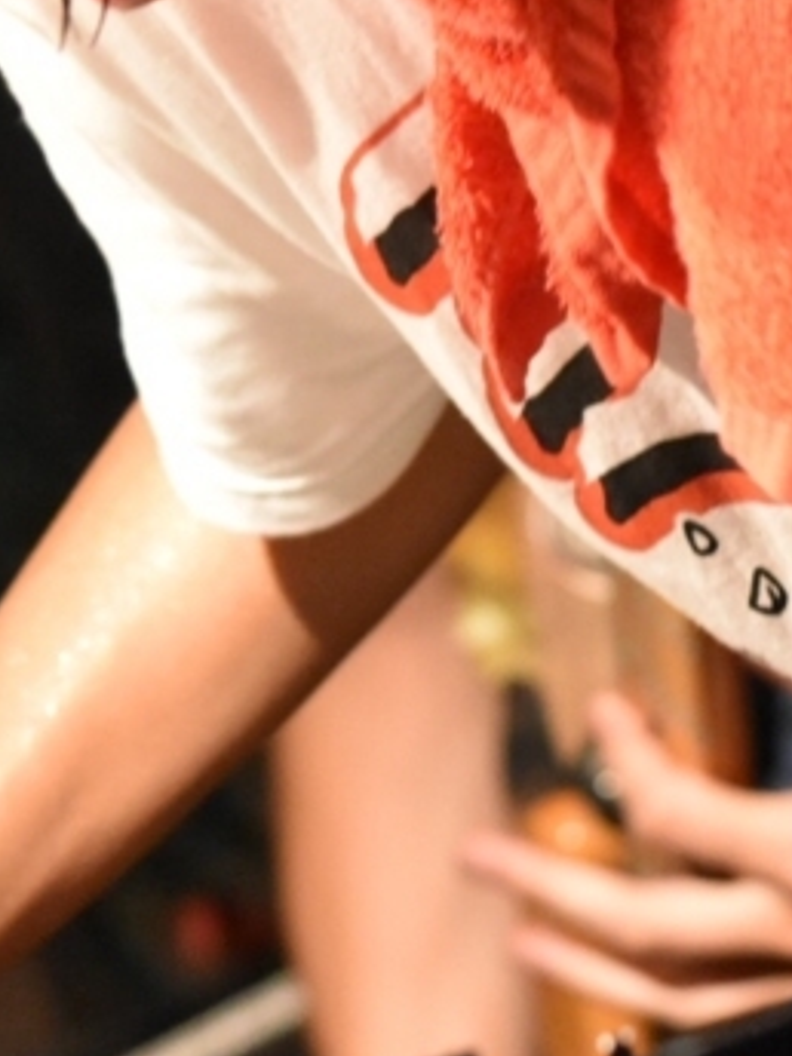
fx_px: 12050
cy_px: 554
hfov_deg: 3.8
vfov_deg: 5.0
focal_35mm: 395
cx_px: 451
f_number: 4.5
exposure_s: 1/125
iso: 5000
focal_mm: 92
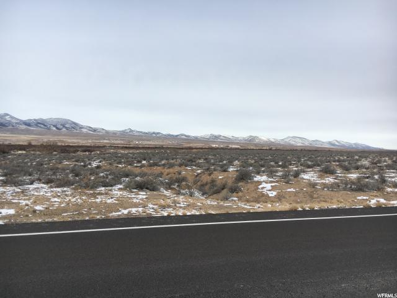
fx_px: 333
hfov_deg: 61.7
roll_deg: -1.6
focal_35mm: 29
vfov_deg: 48.2
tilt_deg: +1.6
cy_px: 149
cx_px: 198
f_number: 2.2
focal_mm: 4.15
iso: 25
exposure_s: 1/2481
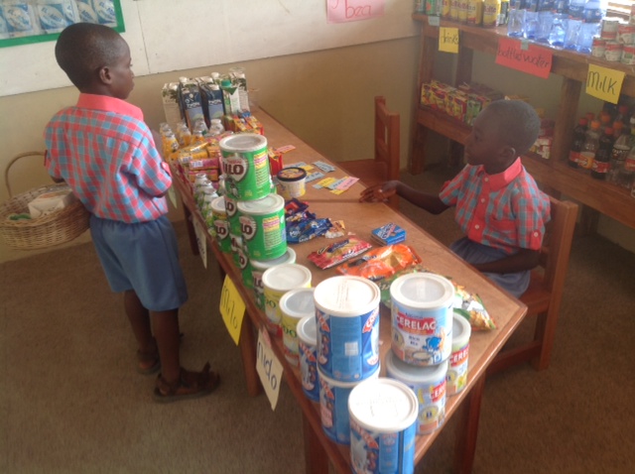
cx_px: 318
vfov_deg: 40.6
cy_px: 237
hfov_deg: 52.7
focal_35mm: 35
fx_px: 641
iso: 50
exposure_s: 1/24
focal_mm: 4.28
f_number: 2.4
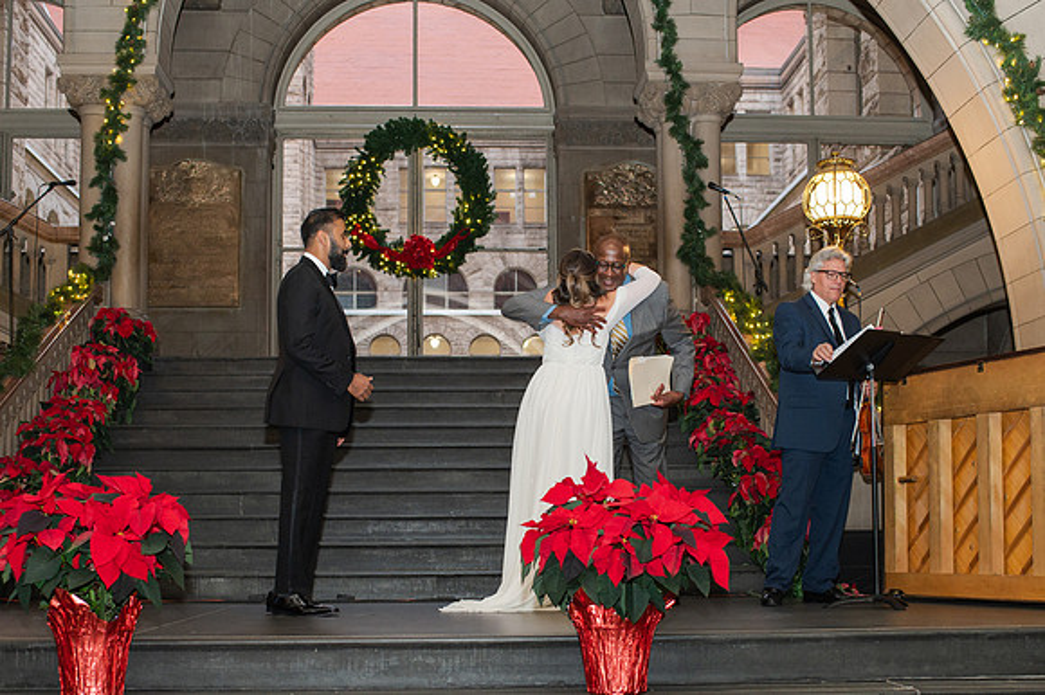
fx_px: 1358
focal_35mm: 47
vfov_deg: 28.5
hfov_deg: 42.1
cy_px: 465
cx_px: 522
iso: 1000
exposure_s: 1/200
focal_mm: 35
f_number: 3.5
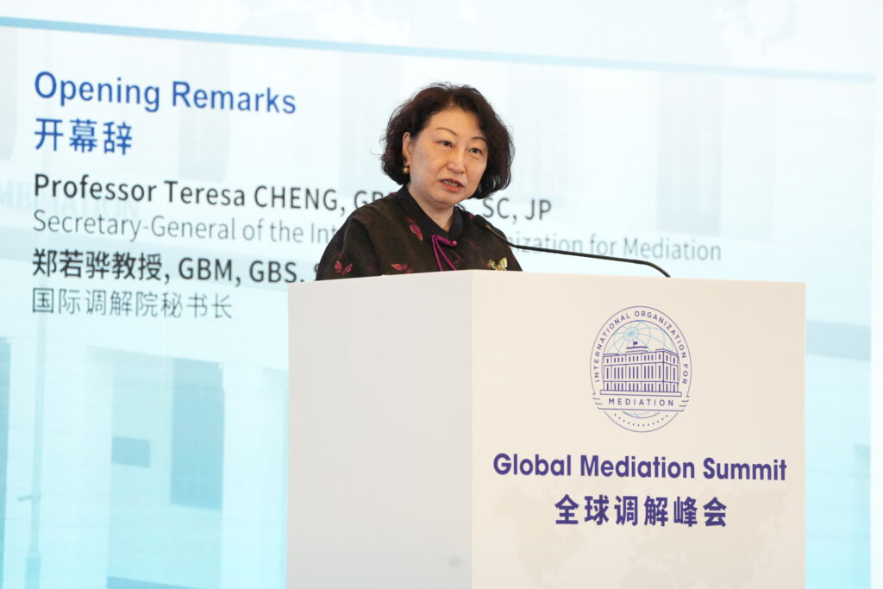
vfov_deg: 5.2
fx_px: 6500
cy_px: 294
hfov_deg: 7.8
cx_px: 442
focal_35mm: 265
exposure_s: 1/160
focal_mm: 265
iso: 3200
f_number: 5.6
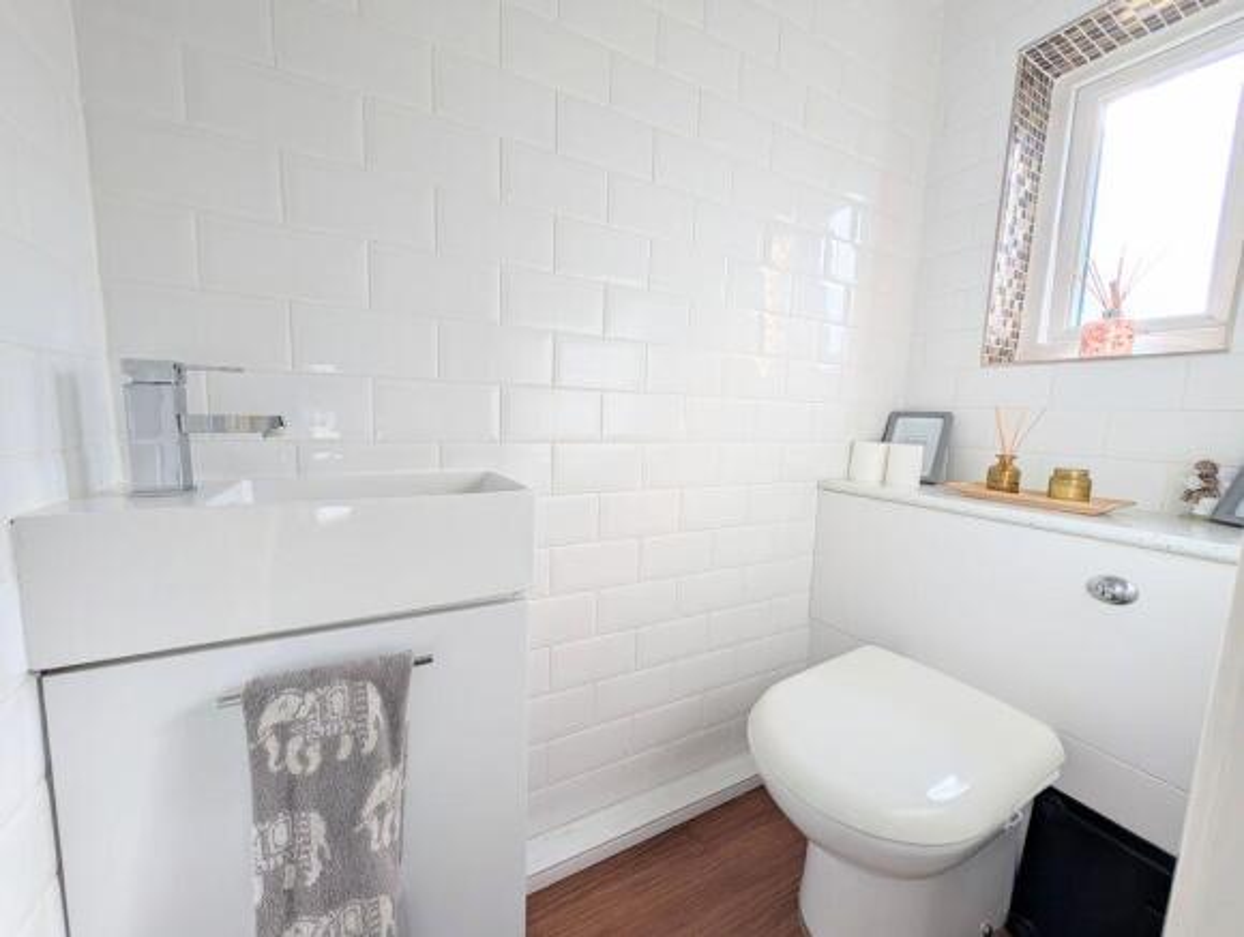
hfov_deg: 110.4
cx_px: 622
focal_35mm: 12
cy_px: 468
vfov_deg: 94.7
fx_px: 432
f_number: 1.7
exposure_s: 1/802
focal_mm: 2.02
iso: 47
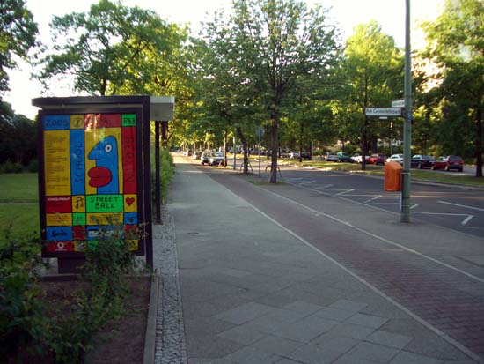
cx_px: 242
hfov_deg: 52.6
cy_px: 182
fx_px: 490
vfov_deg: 40.7
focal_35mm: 35
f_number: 2.6
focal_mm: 5.8
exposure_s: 1/125
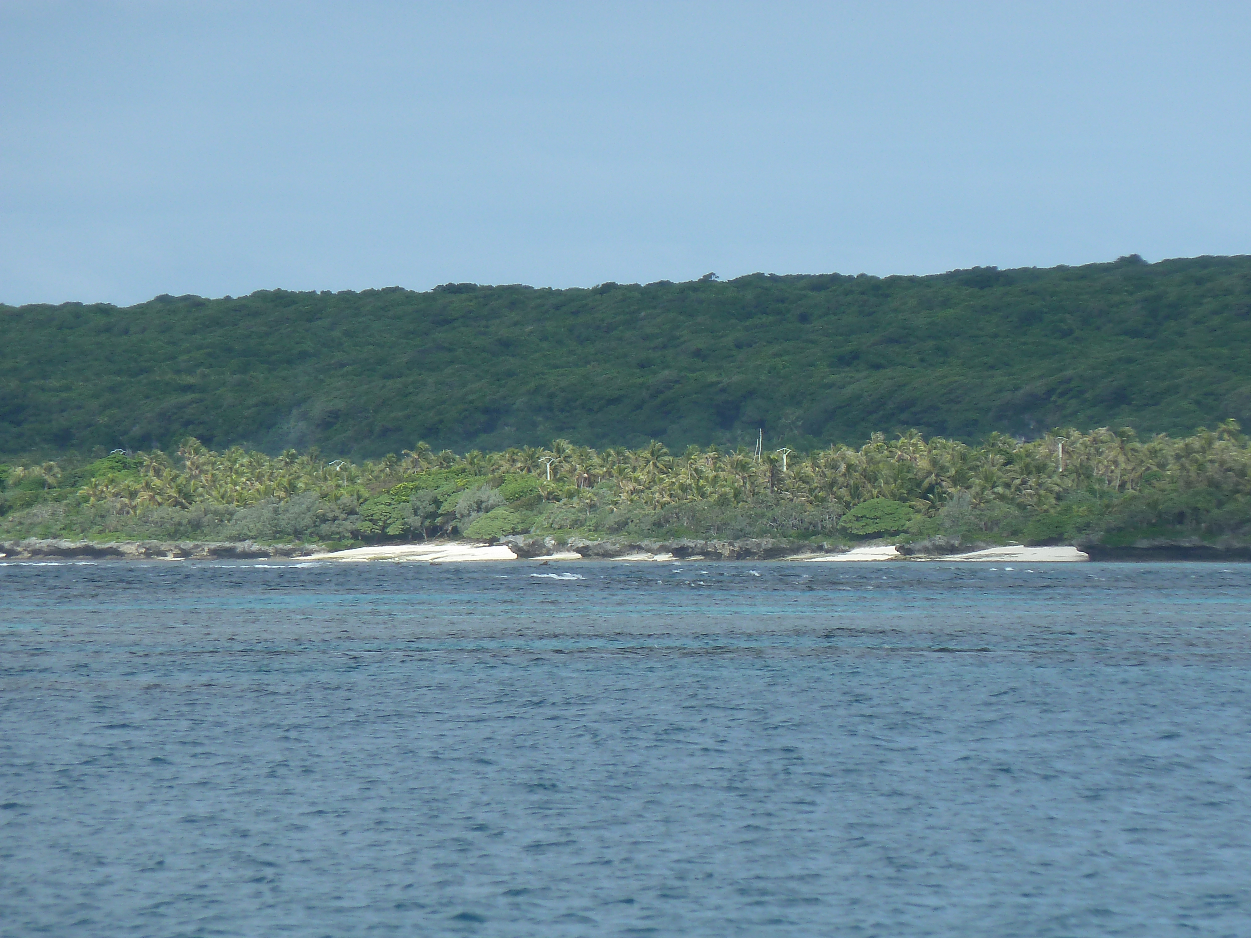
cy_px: 469
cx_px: 626
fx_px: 14420
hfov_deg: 5.0
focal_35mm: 399
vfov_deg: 3.7
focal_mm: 49.2
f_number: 4.9
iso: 80
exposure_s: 1/500
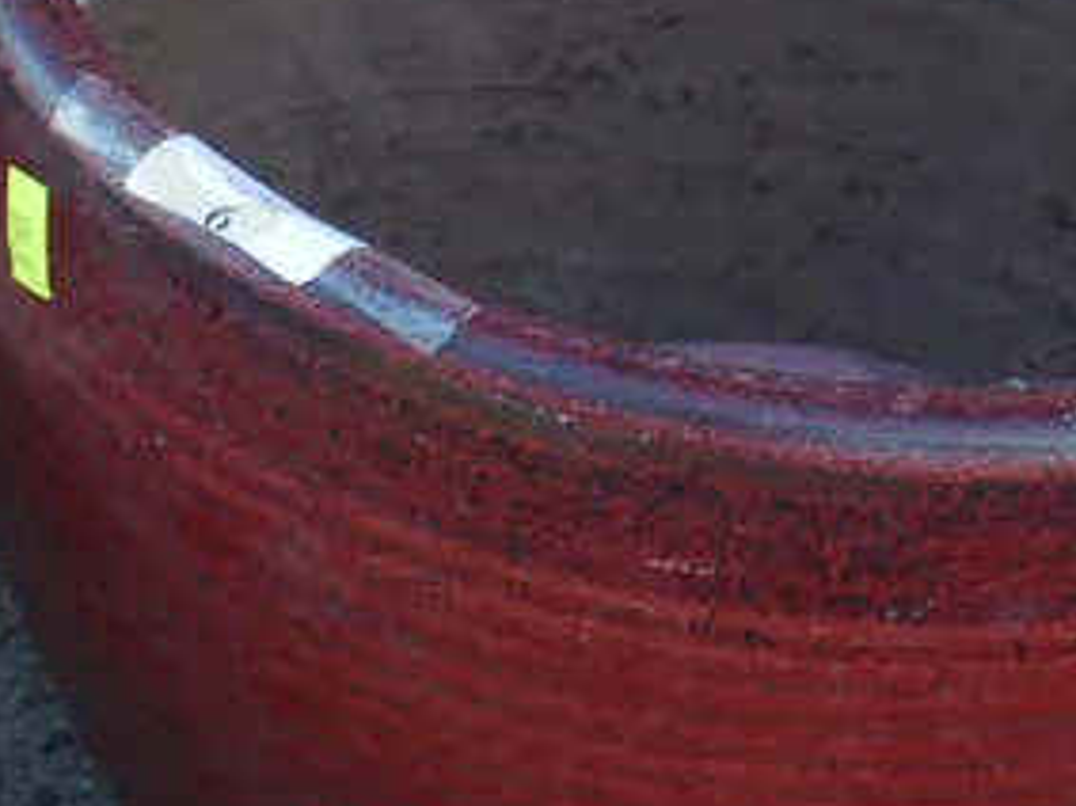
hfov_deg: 10.7
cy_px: 490
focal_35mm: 181
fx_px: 5624
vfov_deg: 8.2
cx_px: -228
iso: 320
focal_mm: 25
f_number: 5.3
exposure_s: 1/60
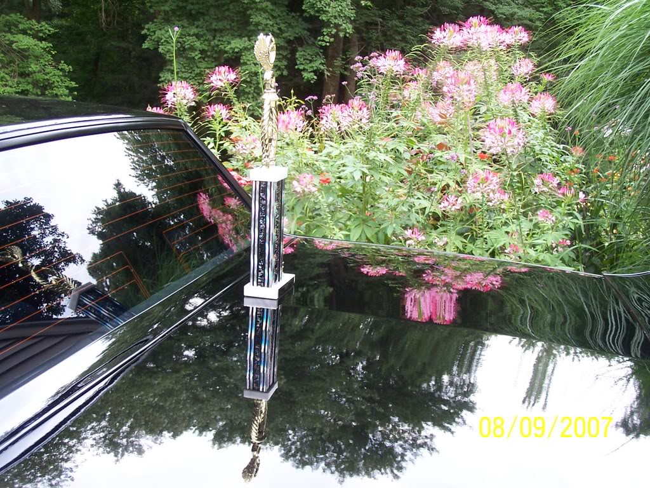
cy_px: 244
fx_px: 958
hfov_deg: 37.5
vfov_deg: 28.6
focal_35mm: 51
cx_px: 325
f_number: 3.2
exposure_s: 1/20
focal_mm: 8.5
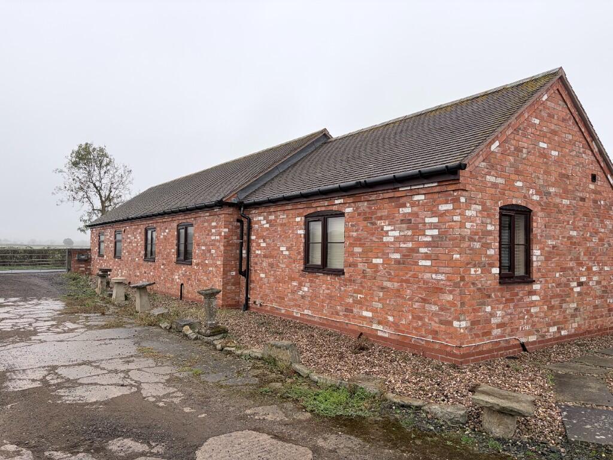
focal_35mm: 26
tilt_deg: +2.6
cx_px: 306
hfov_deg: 67.3
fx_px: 460
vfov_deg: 53.1
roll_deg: -0.8
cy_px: 230
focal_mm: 5.96
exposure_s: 1/596
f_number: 1.6
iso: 50
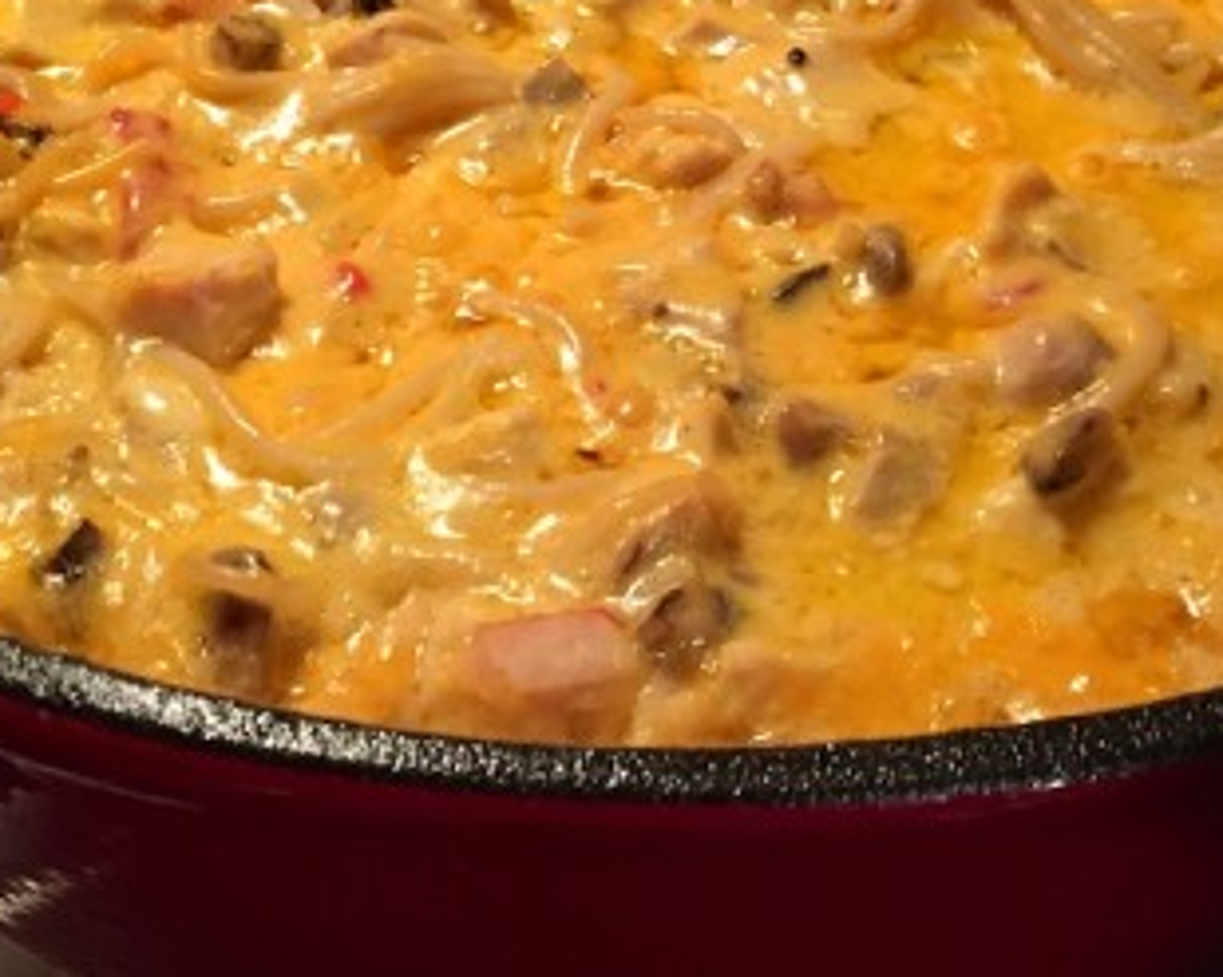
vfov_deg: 27.0
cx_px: 685
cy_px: 166
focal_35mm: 55
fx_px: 1990
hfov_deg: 34.1
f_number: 2.2
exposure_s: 1/24
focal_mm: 4.15
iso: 250
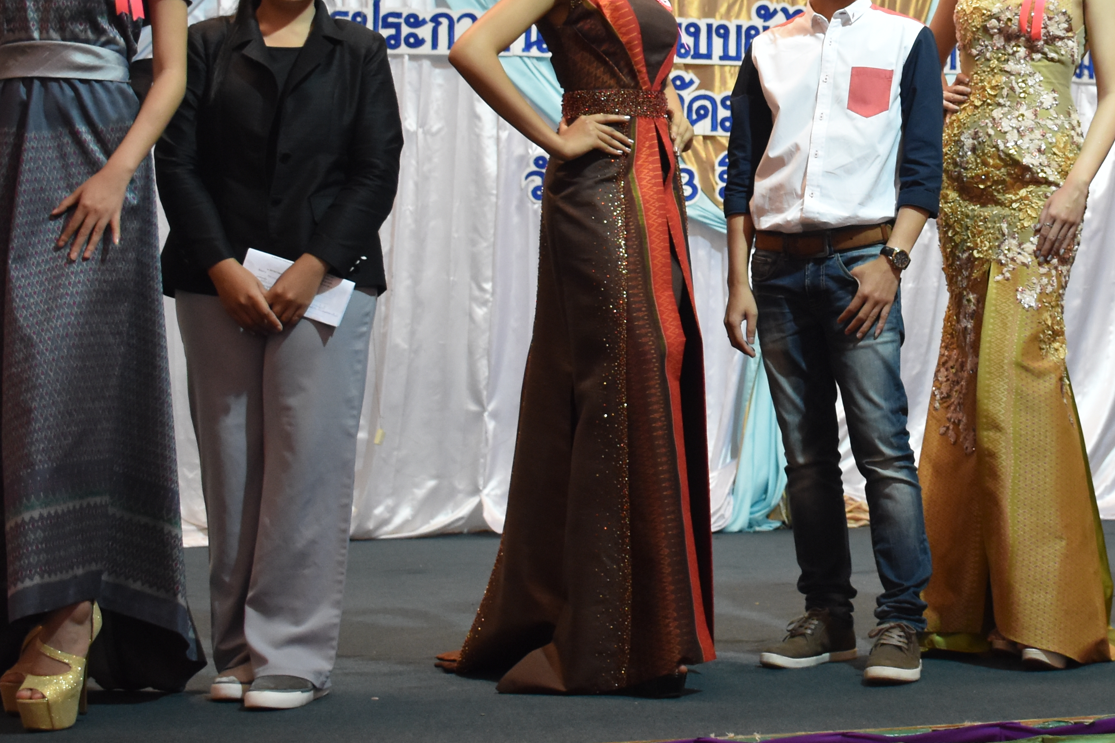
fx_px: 2261
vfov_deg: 18.4
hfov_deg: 27.0
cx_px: 946
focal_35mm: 73
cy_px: 82
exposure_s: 1/60
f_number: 3.5
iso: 1100
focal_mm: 22
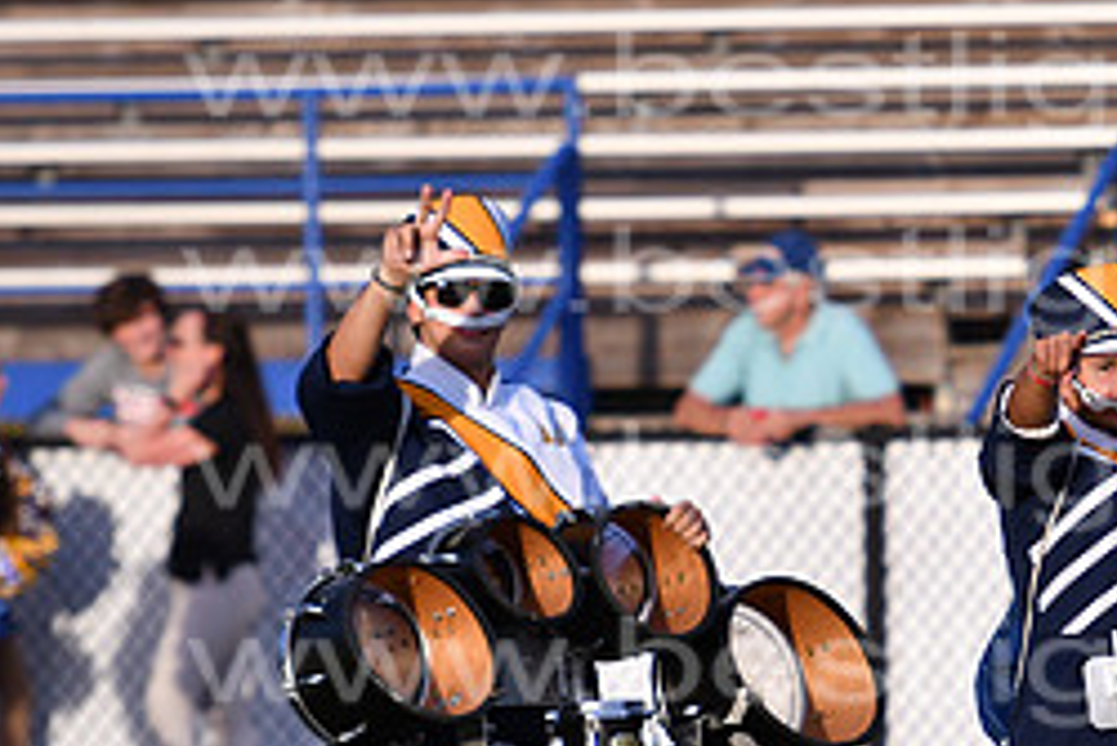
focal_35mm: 592
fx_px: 18378
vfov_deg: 2.3
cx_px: 1211
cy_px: 574
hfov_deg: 3.5
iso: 400
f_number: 3.2
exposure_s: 1/3200
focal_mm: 170
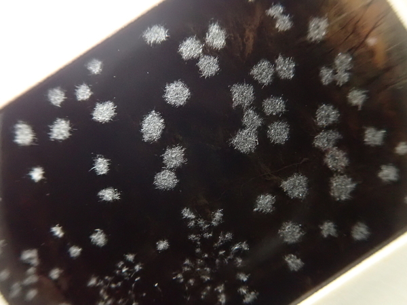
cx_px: 204
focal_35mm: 30
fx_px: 353
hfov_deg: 60.0
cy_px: 152
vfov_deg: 46.8
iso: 1600
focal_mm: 5.5
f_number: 2.3
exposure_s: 1/10
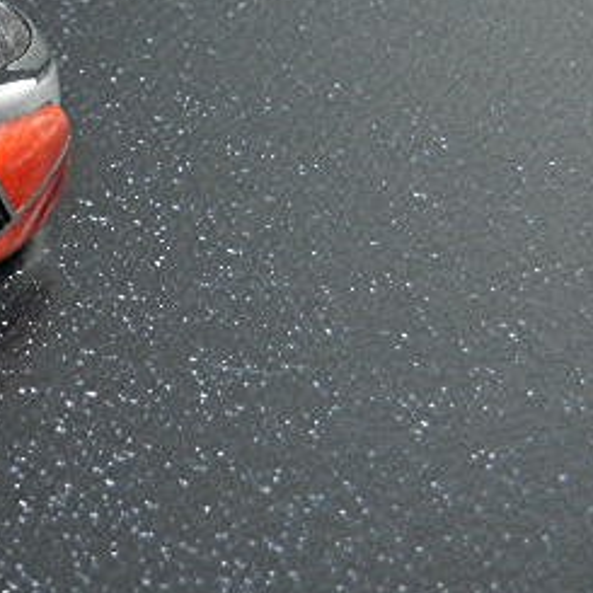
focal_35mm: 120
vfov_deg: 14.5
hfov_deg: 14.0
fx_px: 2326
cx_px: -172
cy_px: 136
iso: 800
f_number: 7.8
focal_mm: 9.3
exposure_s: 1/30
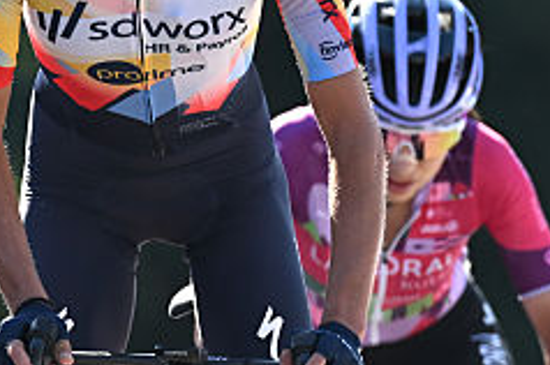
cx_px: 134
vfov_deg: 1.1
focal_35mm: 1293
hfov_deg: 1.6
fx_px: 19727
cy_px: 306
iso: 400
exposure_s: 1/1000
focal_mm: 300
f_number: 4.5
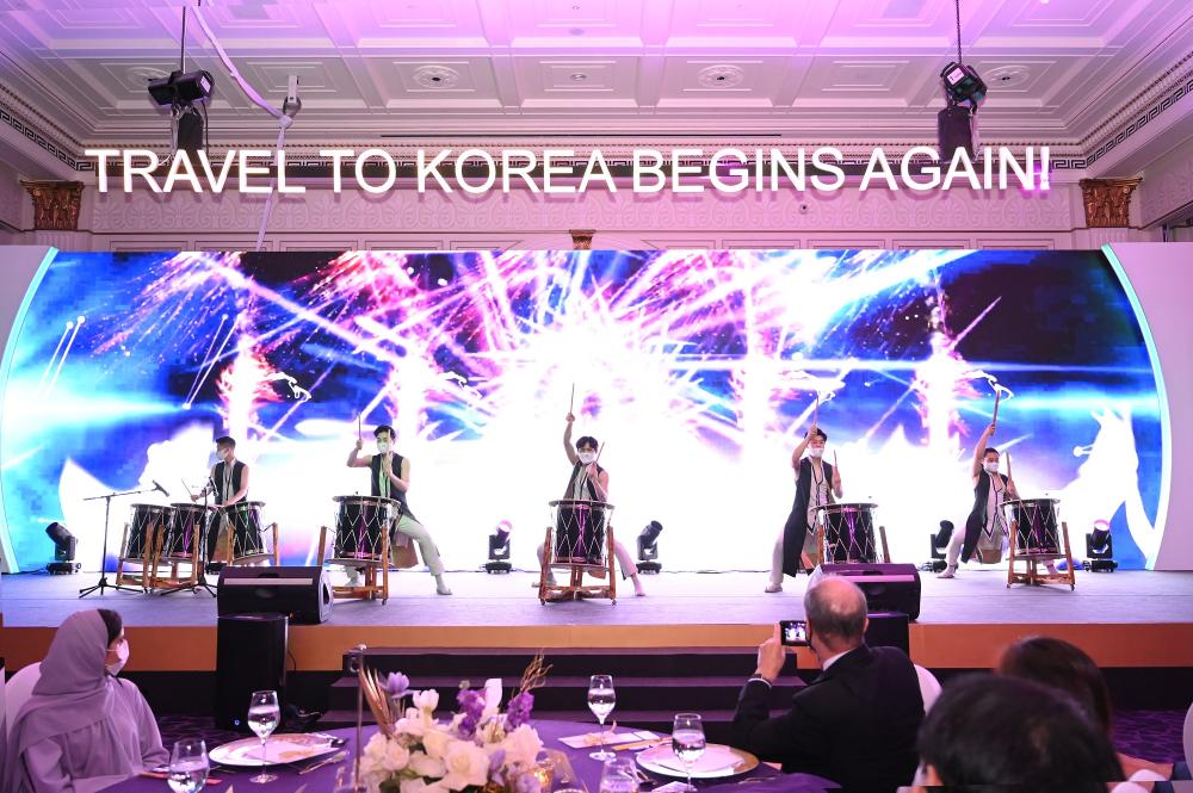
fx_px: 944
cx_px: 596
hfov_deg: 64.6
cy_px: 396
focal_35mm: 28
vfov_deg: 45.6
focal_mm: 28.5
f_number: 4
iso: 5000
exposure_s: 1/160
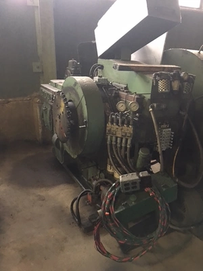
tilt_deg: -21.5
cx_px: 102
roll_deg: -0.8
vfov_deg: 61.7
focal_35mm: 29
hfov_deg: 48.2
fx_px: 227
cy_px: 136
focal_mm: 4.15
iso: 64
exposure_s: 1/4
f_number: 2.2
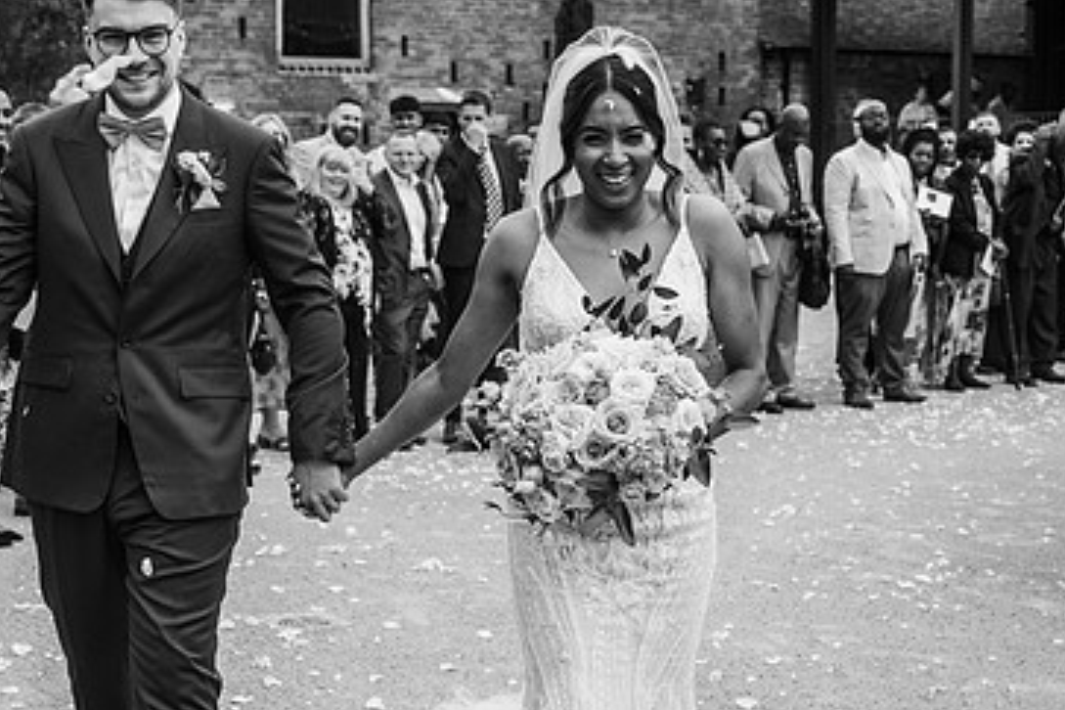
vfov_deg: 20.3
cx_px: 502
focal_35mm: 67
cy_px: 402
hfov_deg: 30.1
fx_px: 1982
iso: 280
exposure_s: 1/1000
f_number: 5
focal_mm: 42
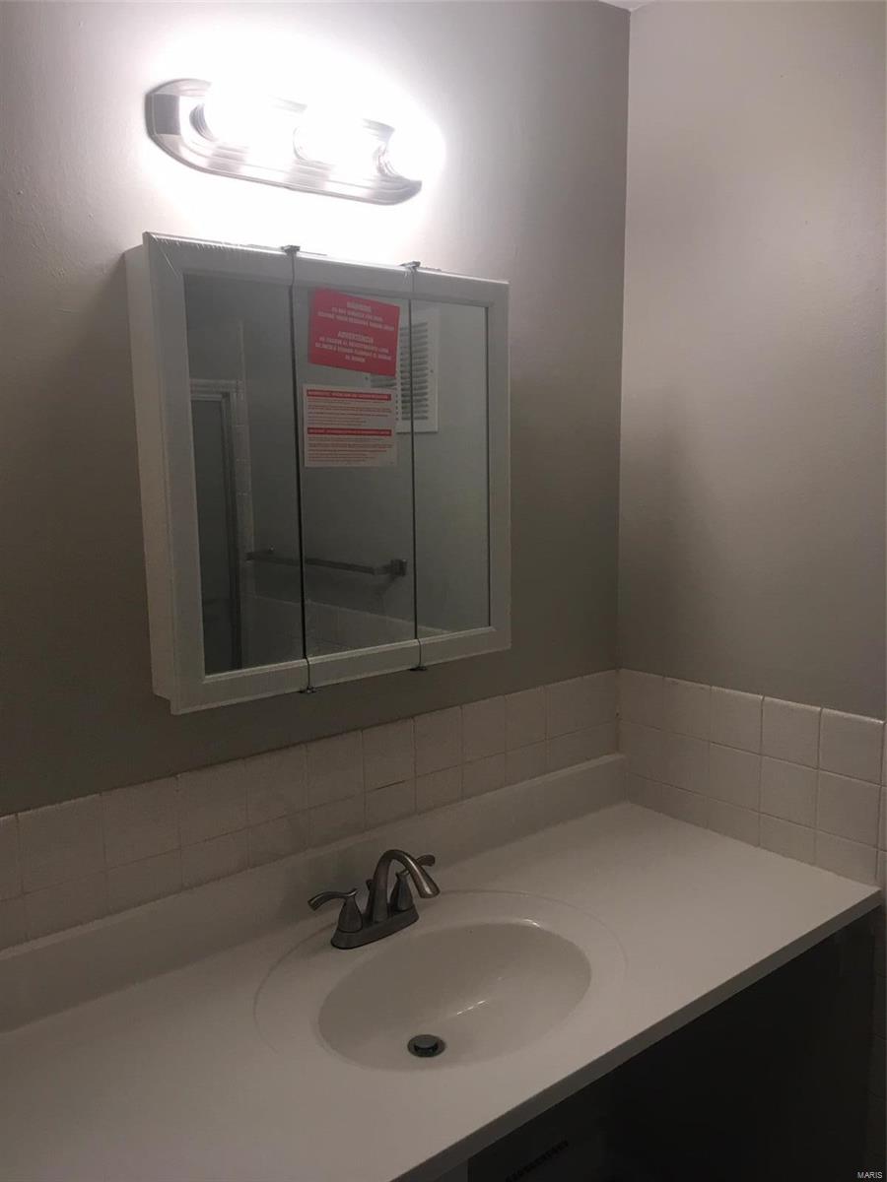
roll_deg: +0.8
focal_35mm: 29
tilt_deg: -10.5
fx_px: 991
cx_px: 444
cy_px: 591
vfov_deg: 61.7
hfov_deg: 48.2
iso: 32
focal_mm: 4.15
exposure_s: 1/30
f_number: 2.2
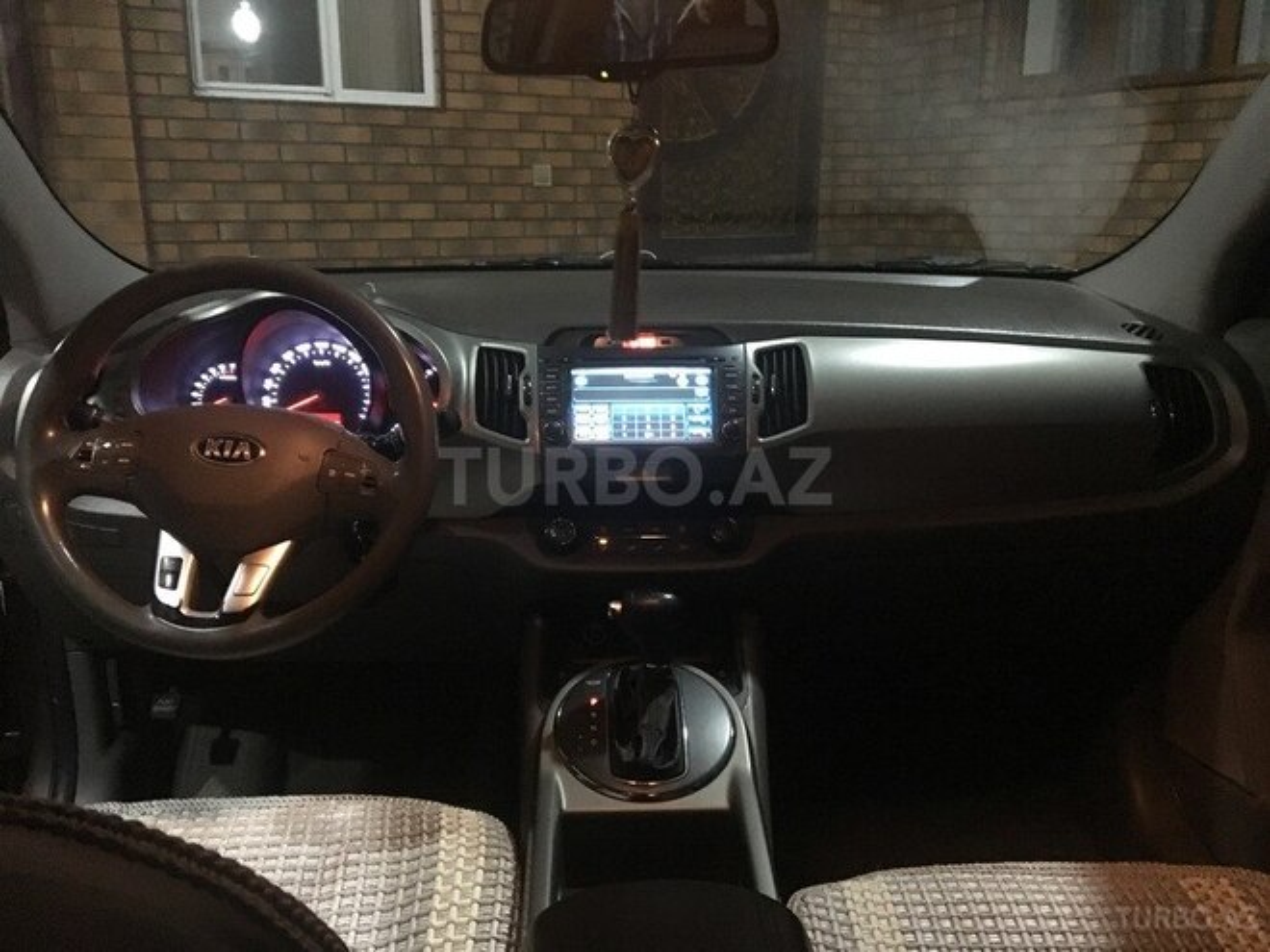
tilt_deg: -14.7
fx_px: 1064
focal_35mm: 29
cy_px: 476
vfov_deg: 48.2
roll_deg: -1.1
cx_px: 635
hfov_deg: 61.7
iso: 640
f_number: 2.2
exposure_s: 1/17
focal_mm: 4.15
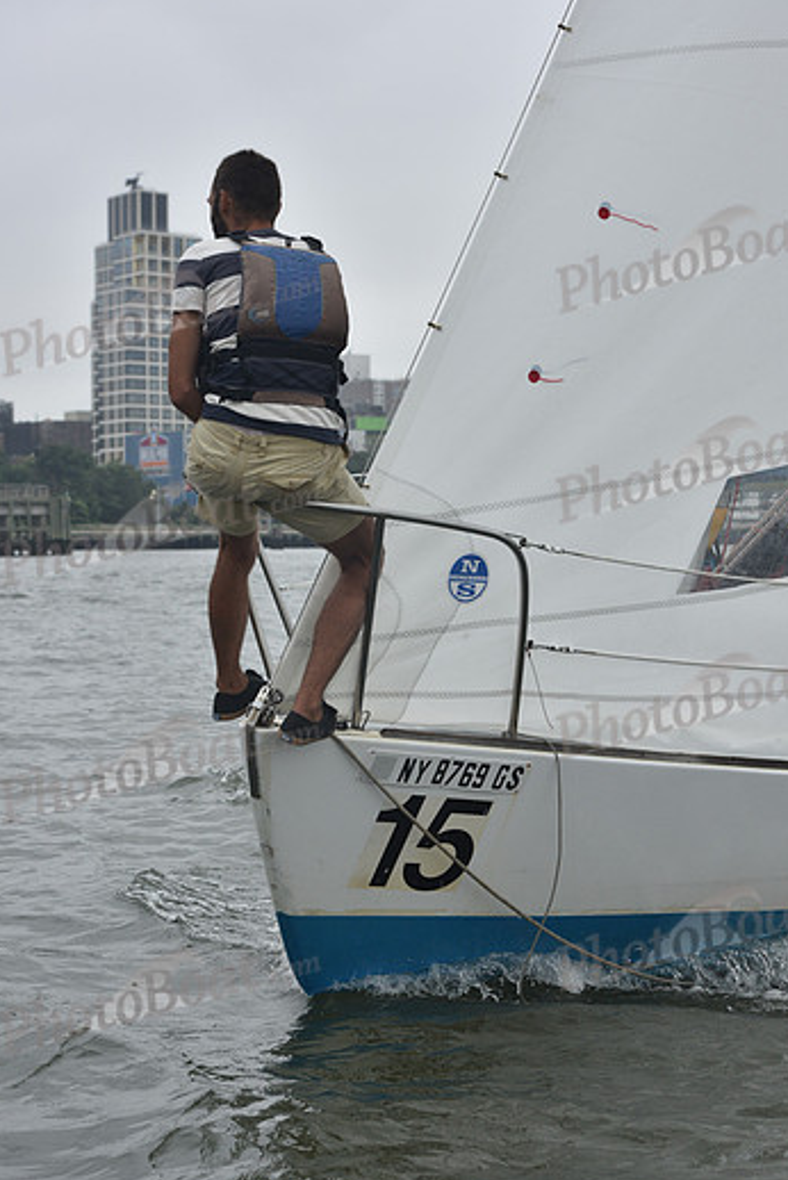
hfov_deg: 16.3
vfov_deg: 24.2
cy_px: 615
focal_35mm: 84
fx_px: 2754
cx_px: 438
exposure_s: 1/800
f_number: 6.3
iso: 400
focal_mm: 75
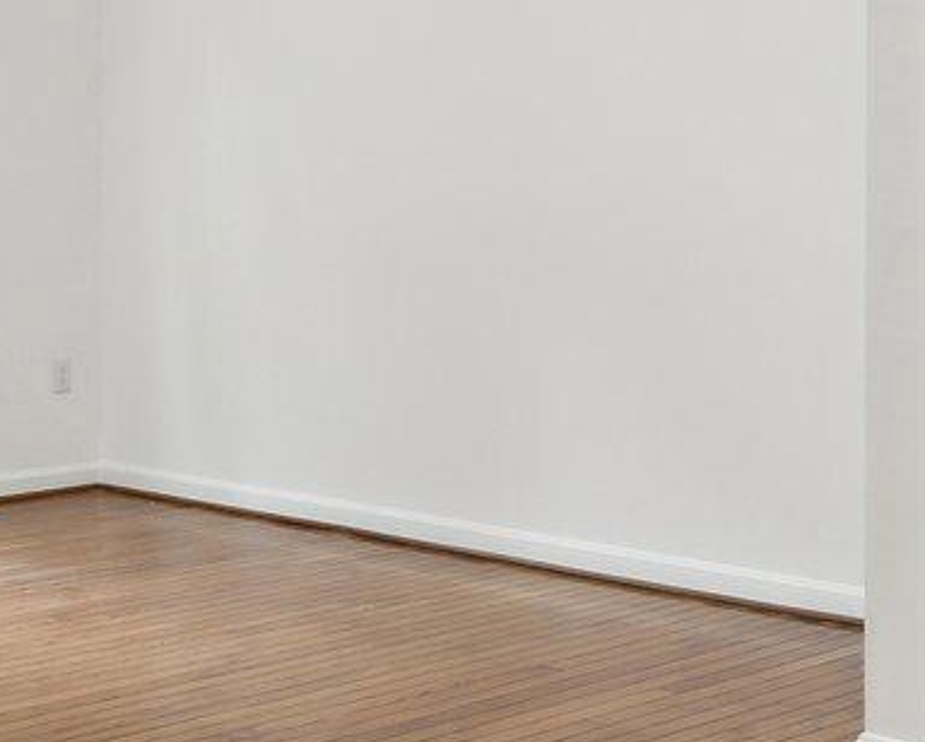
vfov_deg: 19.1
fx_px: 2192
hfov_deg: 23.3
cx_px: 125
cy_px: 199
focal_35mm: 80
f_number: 8
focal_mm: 16
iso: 400
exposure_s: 1/20
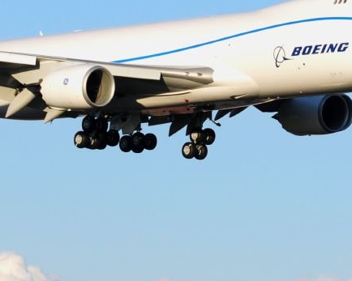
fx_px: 3458
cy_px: 50
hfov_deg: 5.8
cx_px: 131
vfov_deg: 4.7
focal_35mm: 332
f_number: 9
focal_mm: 80
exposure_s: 1/800
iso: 400
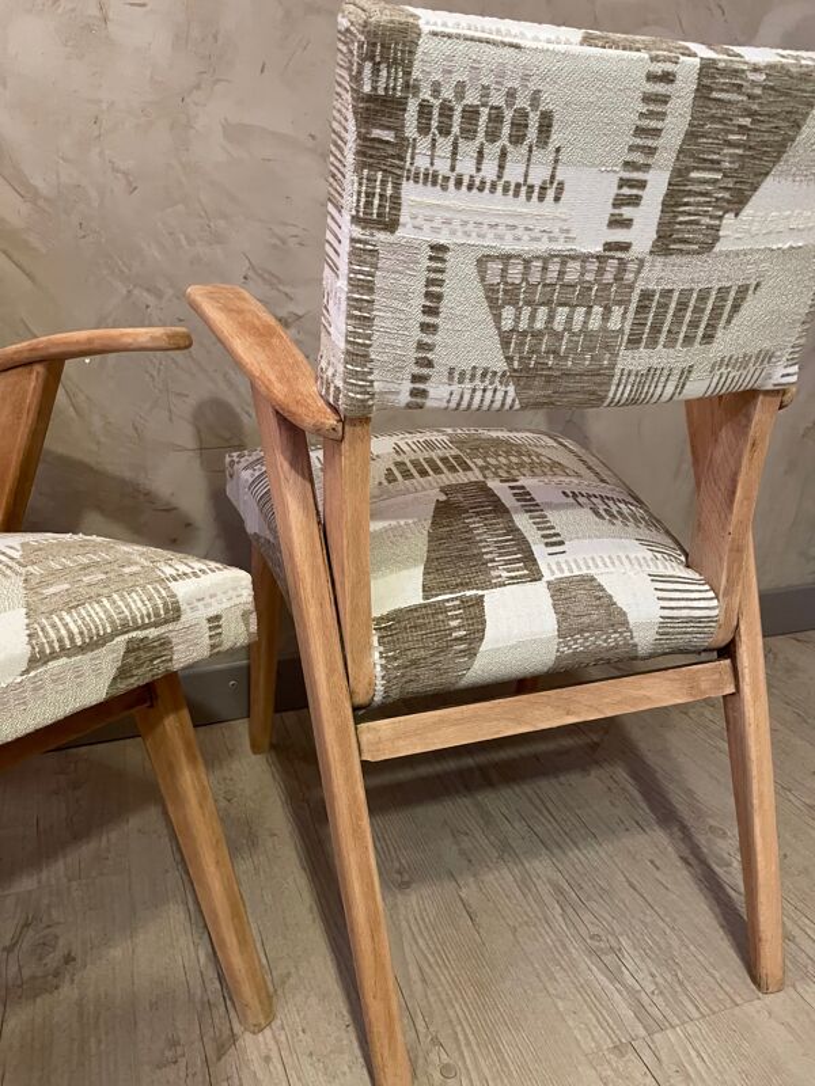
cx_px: 408
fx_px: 816
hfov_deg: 53.1
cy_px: 543
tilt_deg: -16.6
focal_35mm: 26
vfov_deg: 67.3
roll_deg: +0.4
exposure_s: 1/33
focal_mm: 4.2
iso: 500
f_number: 1.6
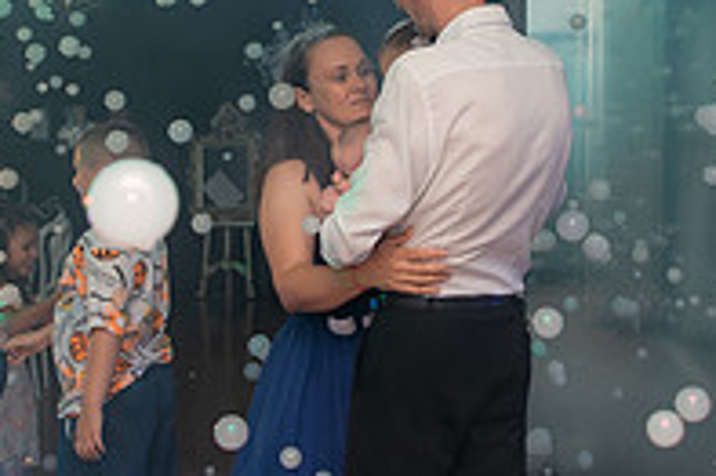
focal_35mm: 76
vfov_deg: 17.8
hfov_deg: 26.7
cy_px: 140
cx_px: 346
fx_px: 1510
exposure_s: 1/250
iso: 2000
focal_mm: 24
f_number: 3.5
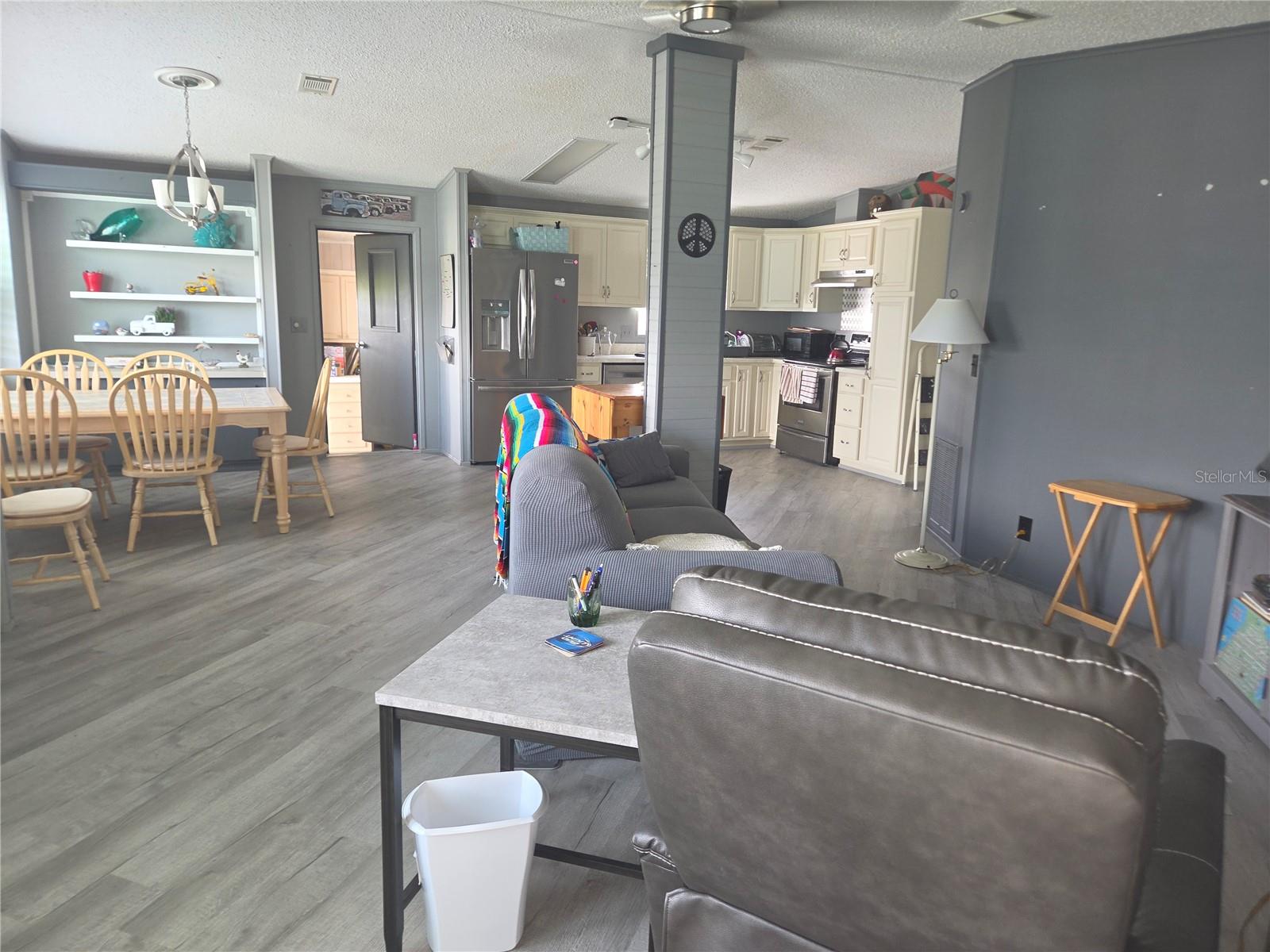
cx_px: 635
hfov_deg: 73.9
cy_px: 476
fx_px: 844
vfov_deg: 58.9
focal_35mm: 23
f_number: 1.8
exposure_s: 1/24
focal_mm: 5.4
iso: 100
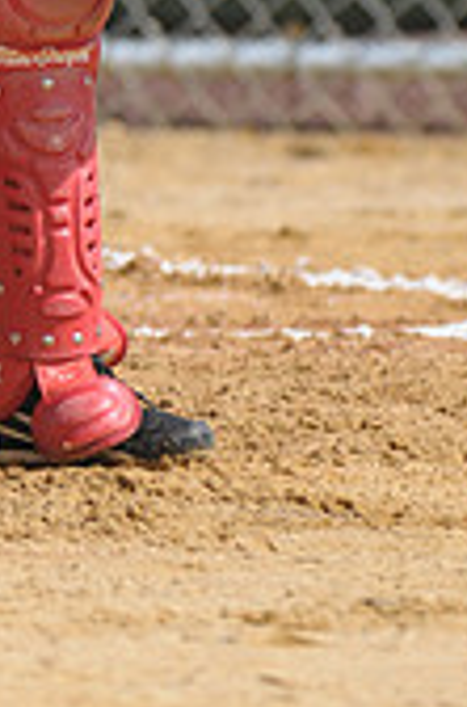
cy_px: -446
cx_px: 128
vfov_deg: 1.3
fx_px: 30425
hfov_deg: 0.9
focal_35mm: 1554
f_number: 4
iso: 400
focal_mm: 300
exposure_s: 1/3200
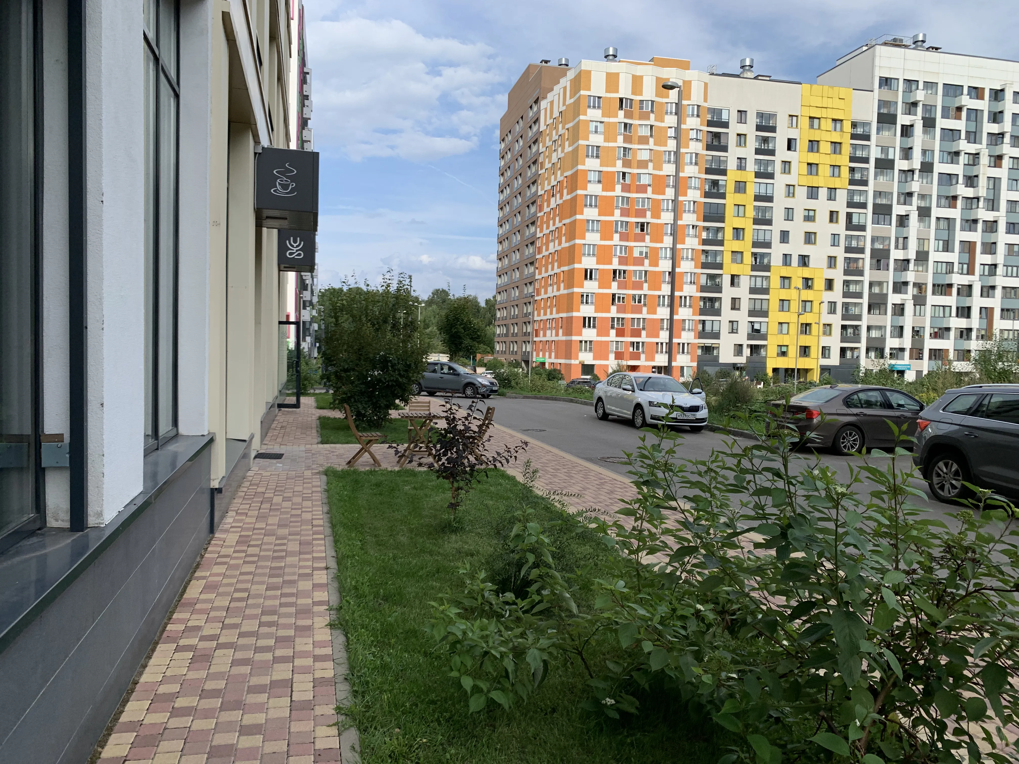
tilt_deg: -0.3
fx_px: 765
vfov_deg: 53.1
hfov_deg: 67.3
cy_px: 382
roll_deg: +1.8
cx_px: 510
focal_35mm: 26
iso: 25
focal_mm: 4.25
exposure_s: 1/1610
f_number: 1.8
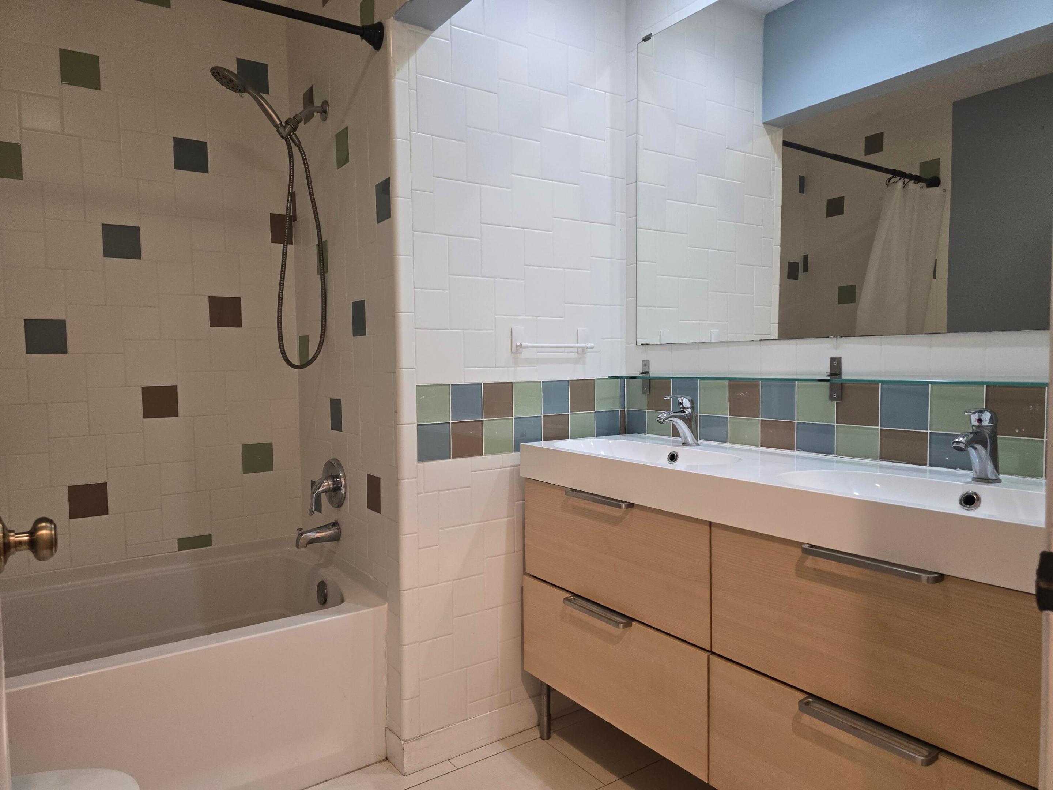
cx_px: 526
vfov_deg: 58.9
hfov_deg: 73.9
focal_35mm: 23
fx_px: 700
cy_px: 395
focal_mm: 6.3
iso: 250
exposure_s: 1/120
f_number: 1.7
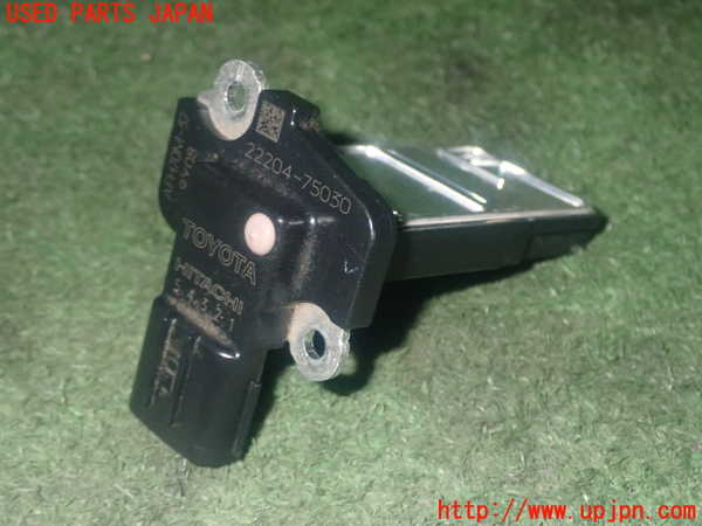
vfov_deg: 23.7
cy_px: 263
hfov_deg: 31.2
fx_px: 1257
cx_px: 351
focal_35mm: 62
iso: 800
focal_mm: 11.09
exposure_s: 1/60
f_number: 10
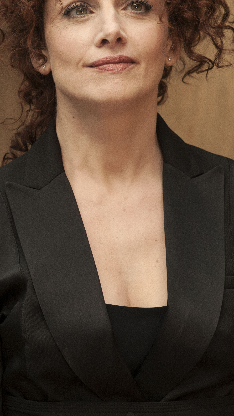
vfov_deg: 10.3
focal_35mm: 209
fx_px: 2306
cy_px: 195
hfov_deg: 5.8
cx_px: -16
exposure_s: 1/160
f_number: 5
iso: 400
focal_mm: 85
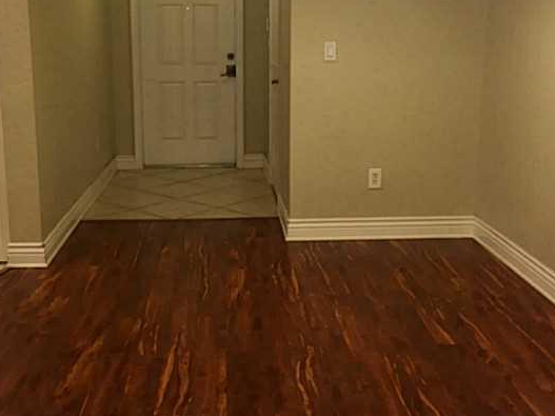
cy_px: 174
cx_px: 238
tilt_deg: -10.6
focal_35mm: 44
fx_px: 705
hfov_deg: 42.8
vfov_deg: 32.8
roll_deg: -0.4
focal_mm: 4.15
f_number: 2.2
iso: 160
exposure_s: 1/30
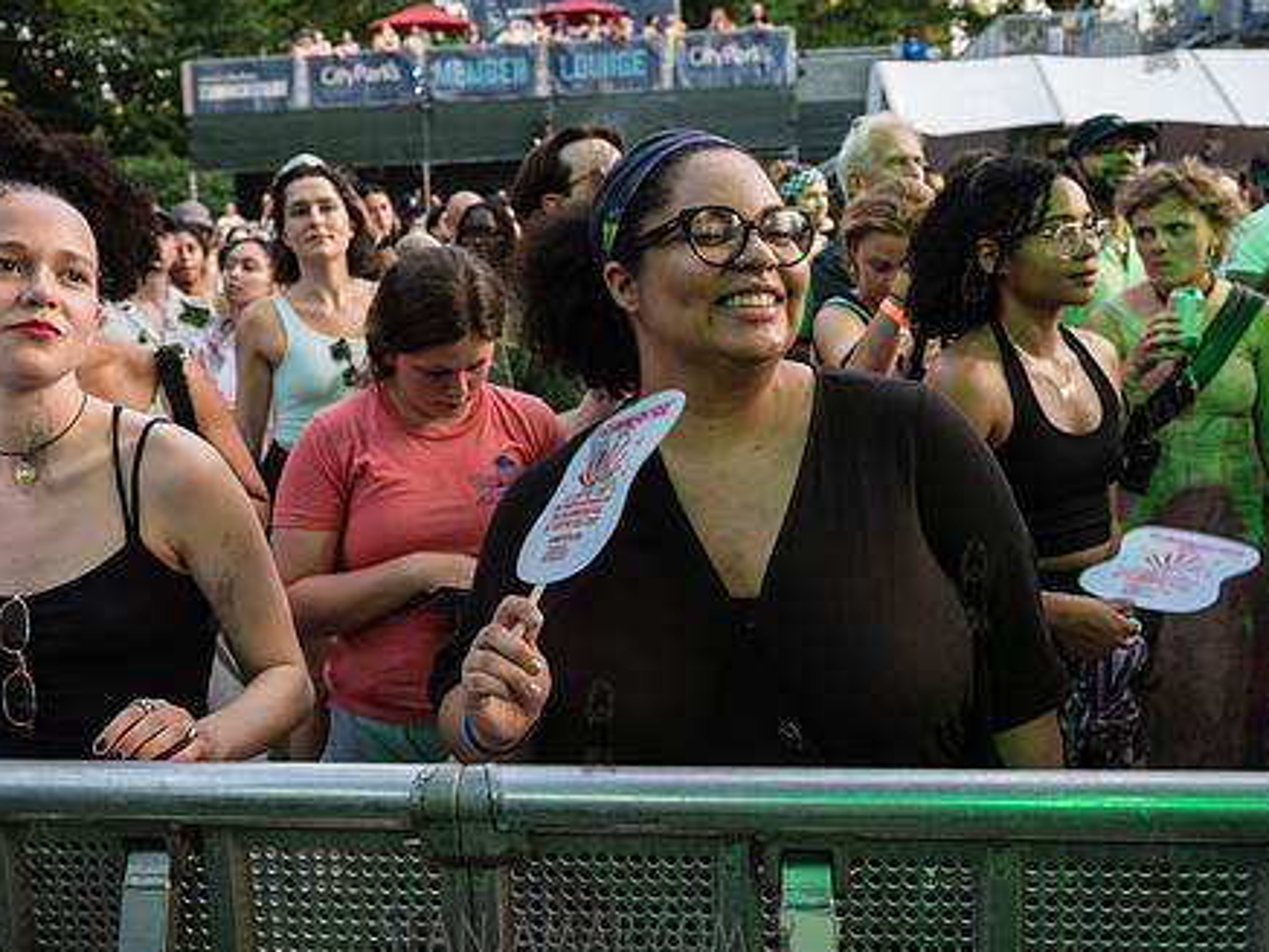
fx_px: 1357
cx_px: 598
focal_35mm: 37
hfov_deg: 50.1
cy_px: 443
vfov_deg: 38.7
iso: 1000
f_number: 4
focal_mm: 29
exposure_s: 1/320
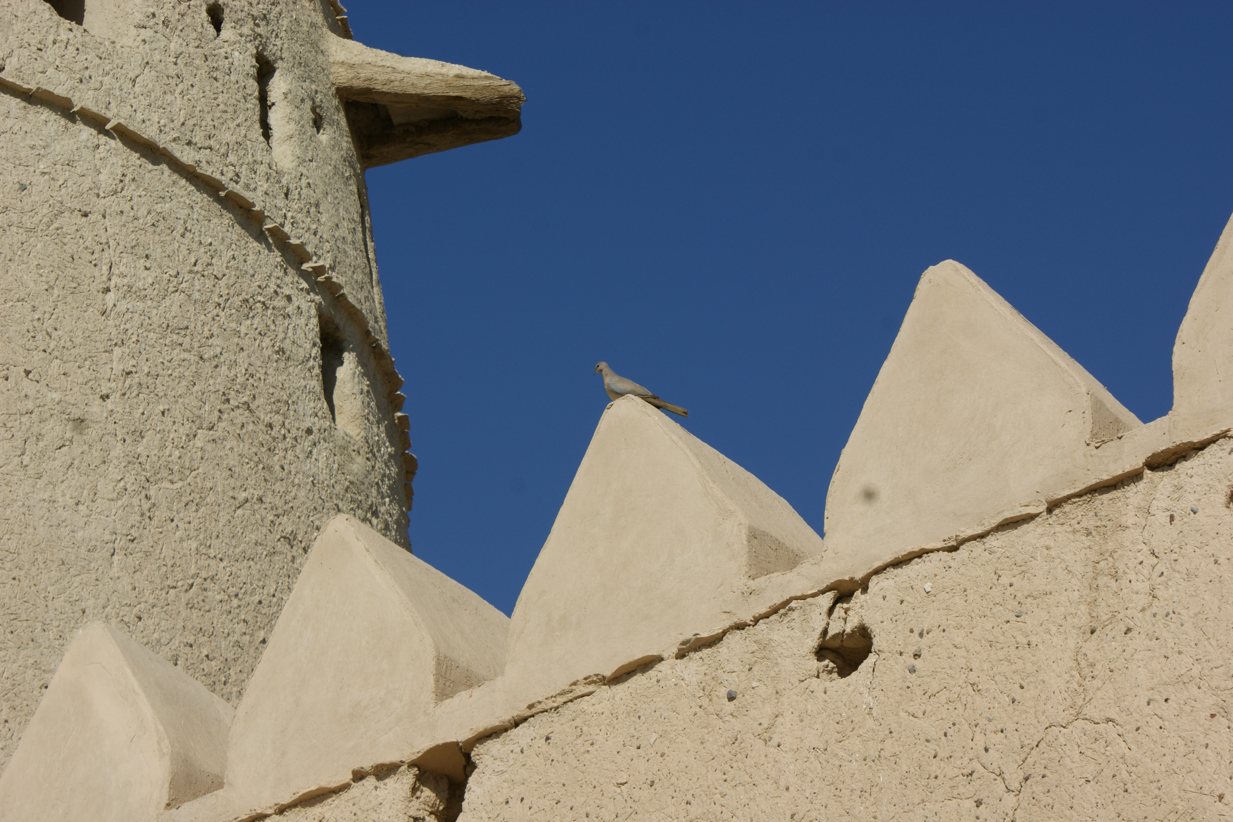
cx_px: 616
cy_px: 411
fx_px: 3596
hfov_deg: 19.5
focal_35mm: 105
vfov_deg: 13.0
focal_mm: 70
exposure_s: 1/250
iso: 100
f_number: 13
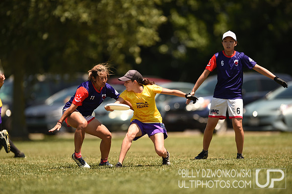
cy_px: 97
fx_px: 3240
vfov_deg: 3.4
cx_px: 146
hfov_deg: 5.2
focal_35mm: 400
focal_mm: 400
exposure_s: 1/1250
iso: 100
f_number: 2.8
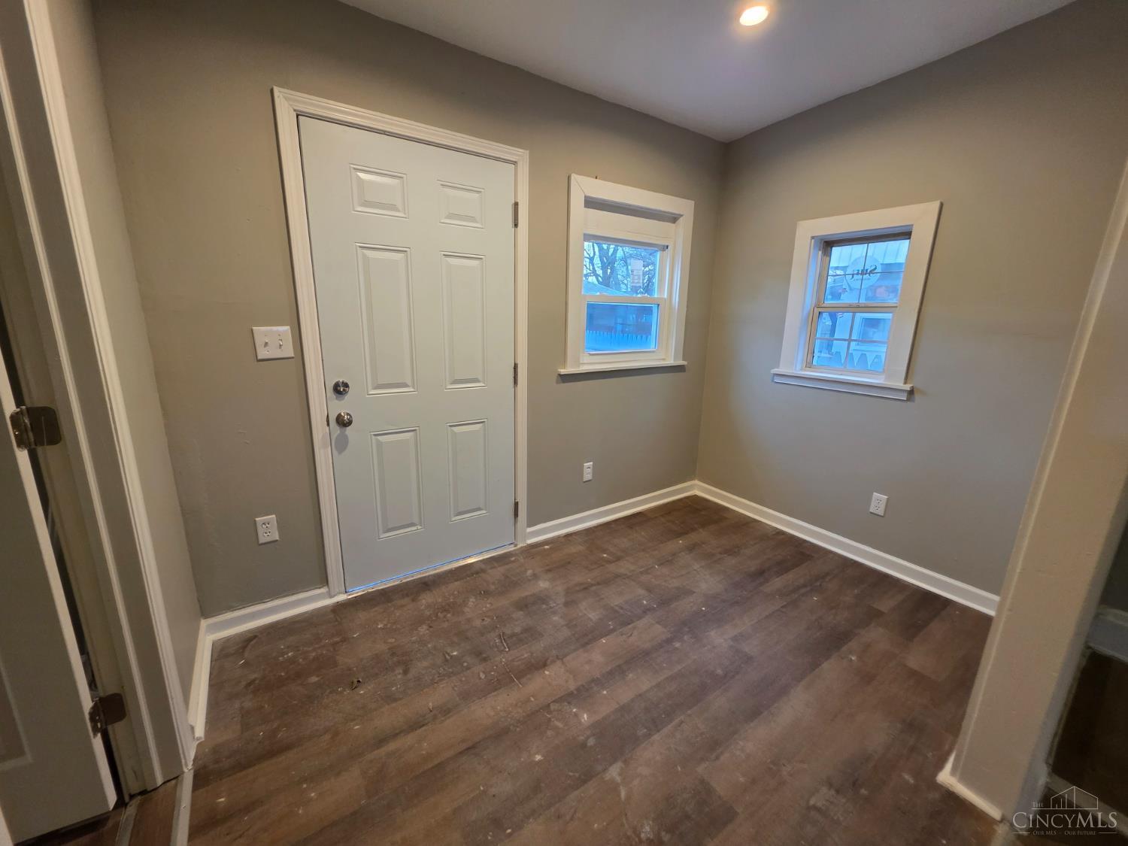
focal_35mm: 13
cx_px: 564
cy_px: 423
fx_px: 424
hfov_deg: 106.2
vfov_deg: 89.9
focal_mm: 2.2
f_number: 1.9
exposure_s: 1/60
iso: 250
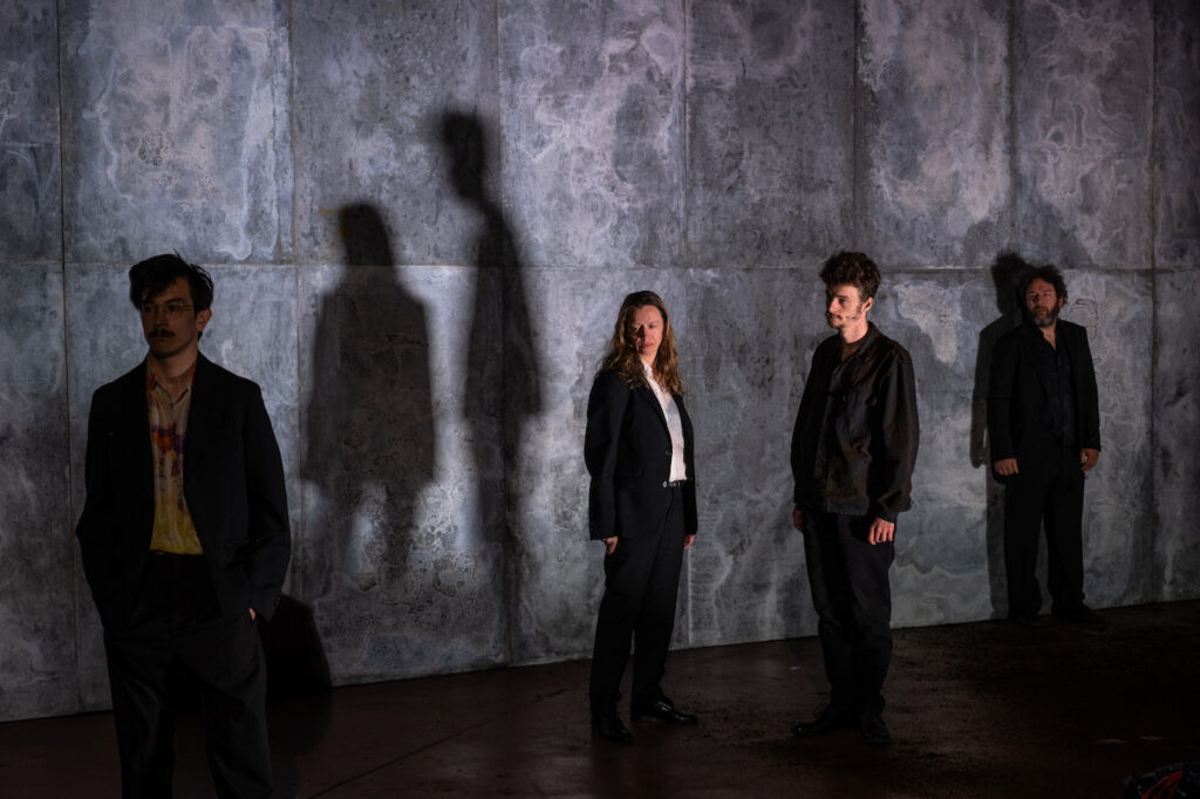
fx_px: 2161
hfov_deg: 31.0
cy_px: 400
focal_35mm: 65
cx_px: 604
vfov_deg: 21.0
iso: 800
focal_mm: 42.5
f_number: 5.6
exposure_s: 1/240
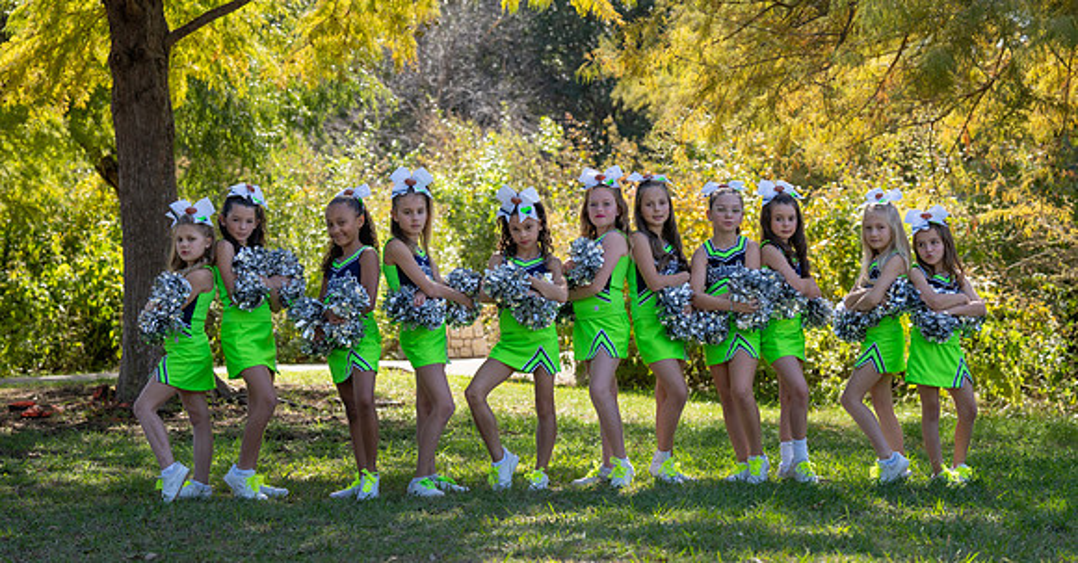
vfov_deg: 14.2
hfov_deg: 26.9
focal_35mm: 80
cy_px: 361
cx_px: 545
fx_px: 2252
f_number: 4
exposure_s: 1/320
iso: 100
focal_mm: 70
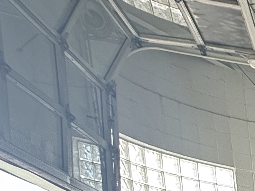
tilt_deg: -9.9
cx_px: 571
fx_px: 530
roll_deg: -2.1
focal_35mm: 72
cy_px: 421
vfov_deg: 15.0
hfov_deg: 16.3
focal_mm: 2.22
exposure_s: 1/99
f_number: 2.2
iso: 80
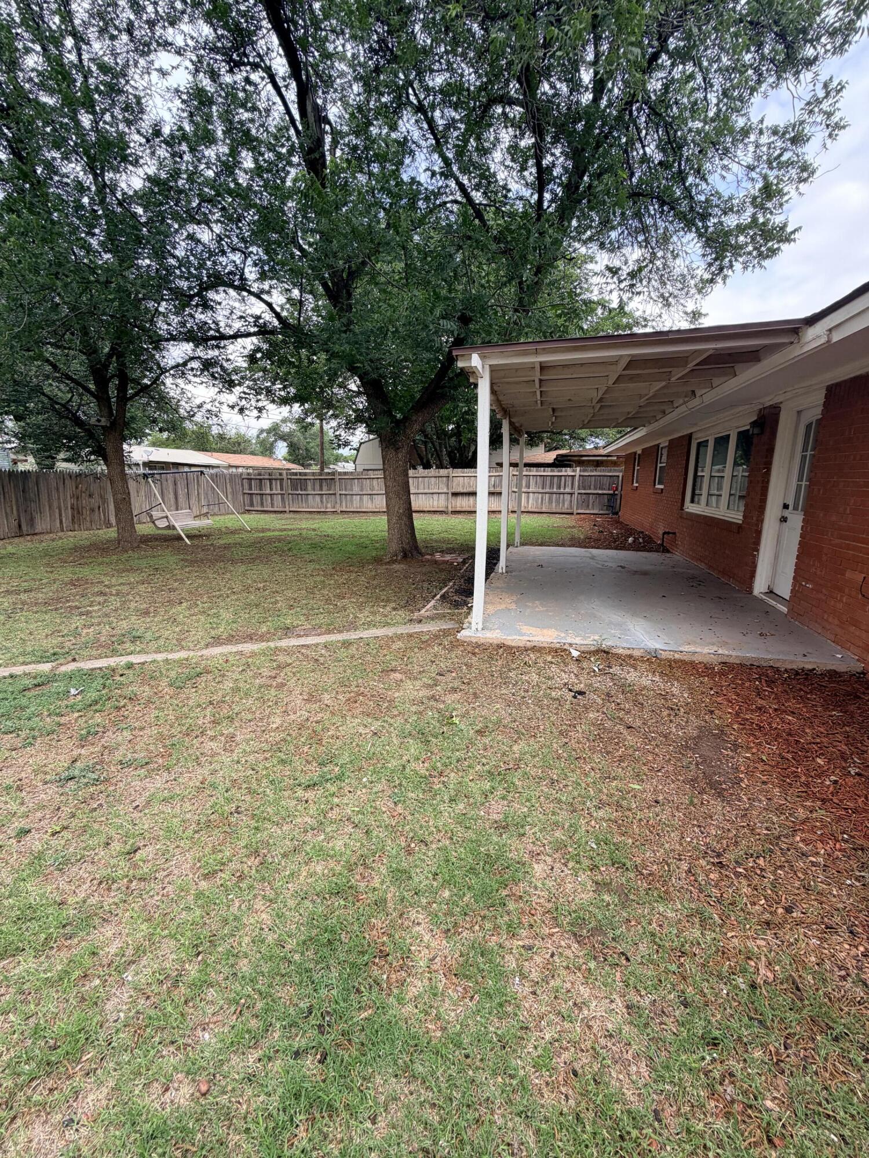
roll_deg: +0.1
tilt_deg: -12.2
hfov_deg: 85.7
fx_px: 469
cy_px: 579
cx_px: 434
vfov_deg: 102.1
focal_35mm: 14
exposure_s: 1/198
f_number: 2.2
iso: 50
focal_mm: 2.22
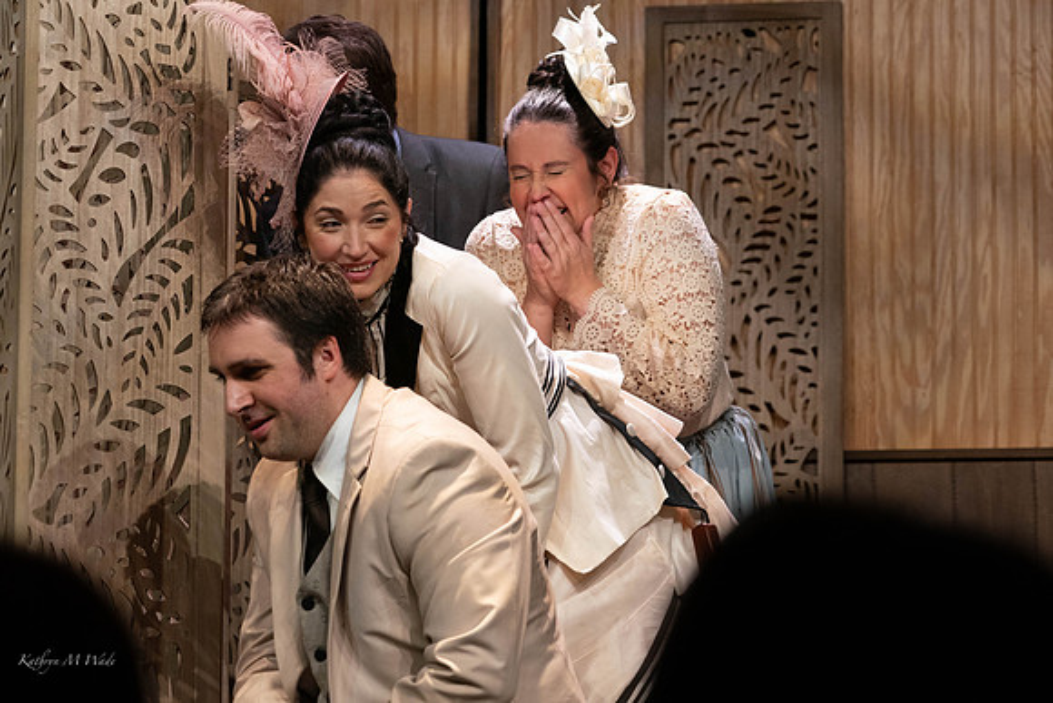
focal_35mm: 137
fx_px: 3999
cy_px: 352
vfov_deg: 10.0
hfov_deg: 15.0
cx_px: 526
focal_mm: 128
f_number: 6.3
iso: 2500
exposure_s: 1/250
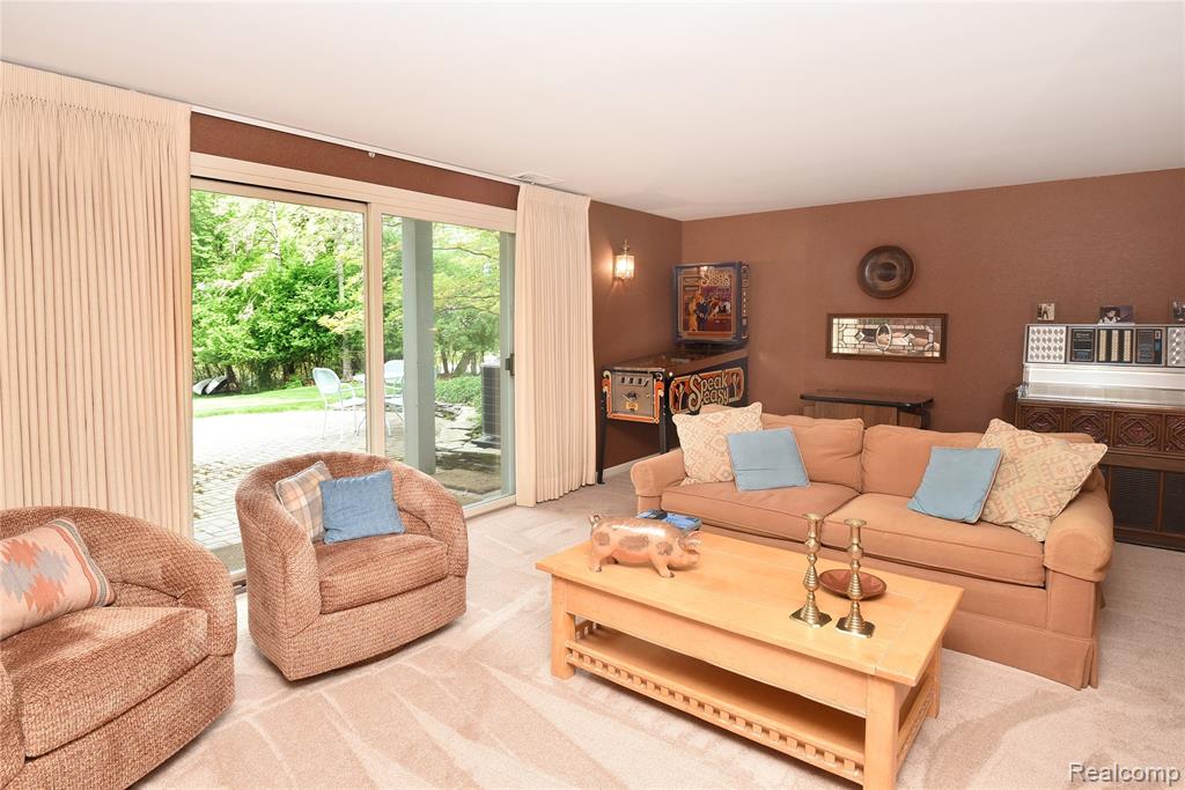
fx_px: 560
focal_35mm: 17
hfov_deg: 93.3
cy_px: 395
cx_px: 592
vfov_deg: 70.5
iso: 1250
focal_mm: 17
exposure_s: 1/60
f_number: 9
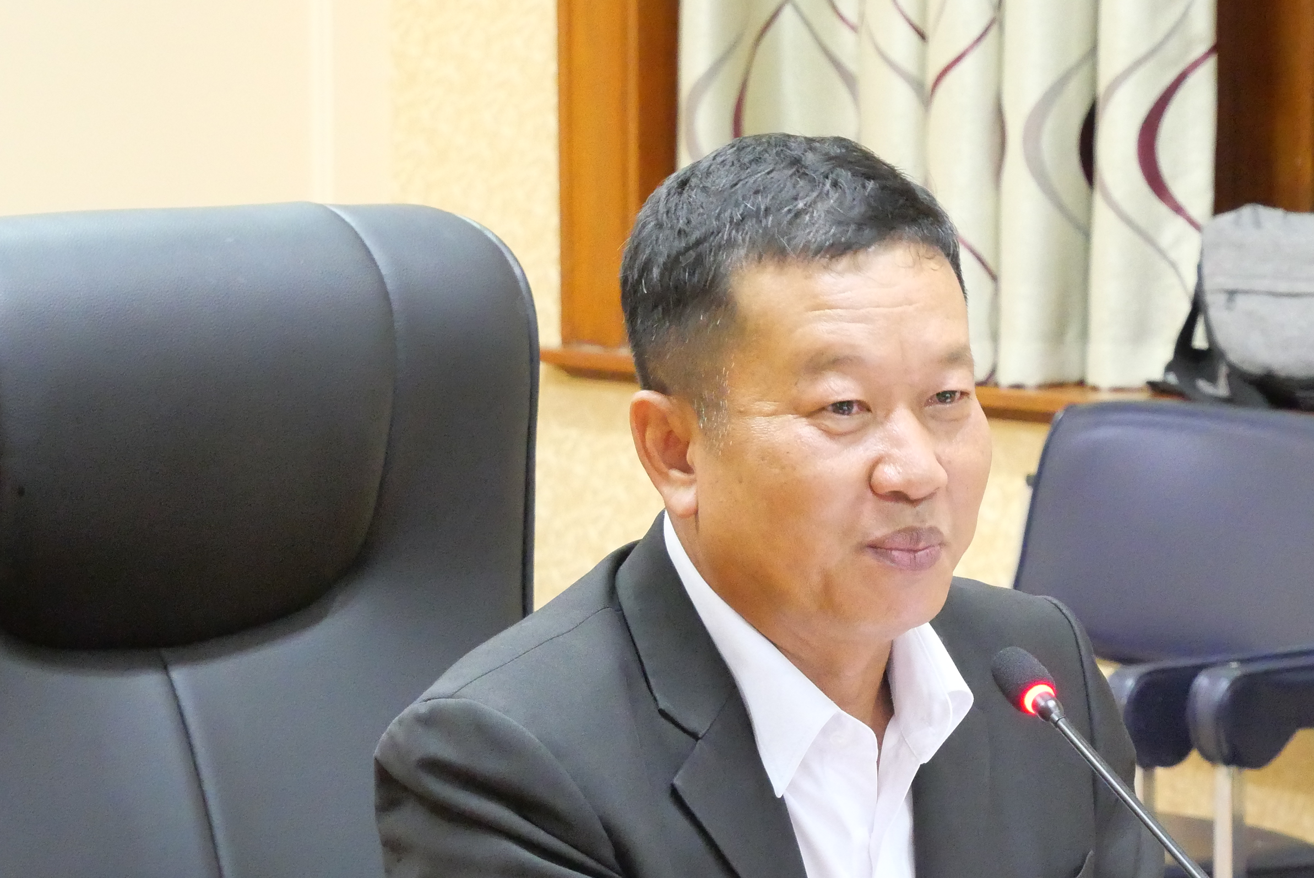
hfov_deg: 12.2
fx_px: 6135
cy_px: 646
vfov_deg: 8.2
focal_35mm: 168
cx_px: 810
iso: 6400
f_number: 5.6
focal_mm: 52
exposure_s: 1/20
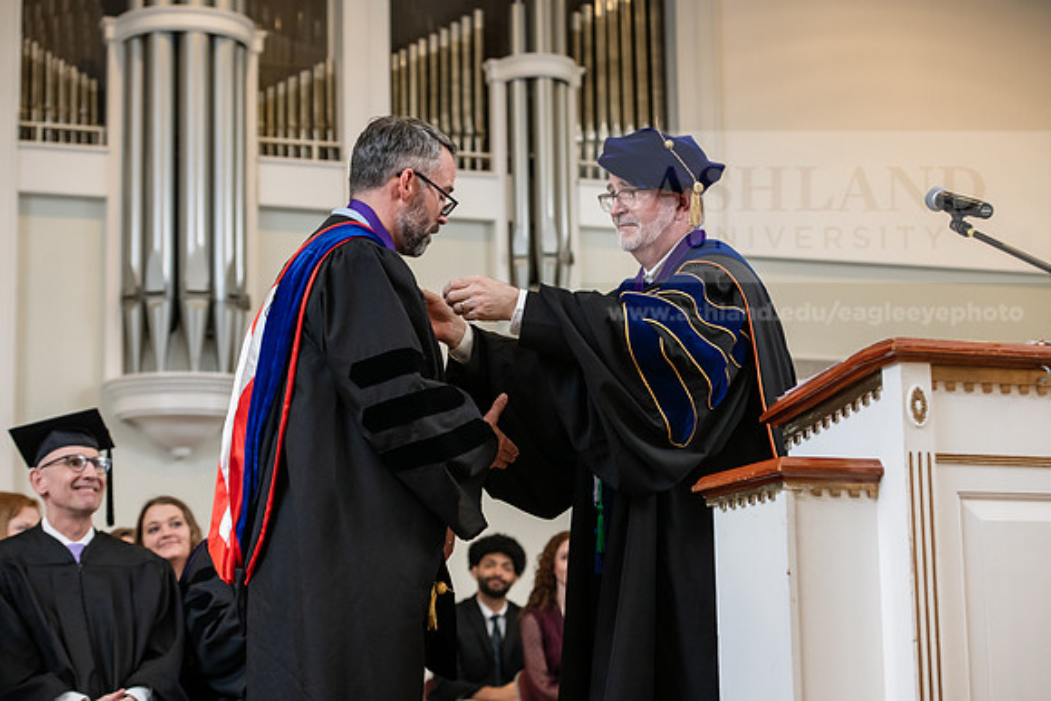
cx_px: 526
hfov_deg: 25.4
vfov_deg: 17.1
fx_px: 2336
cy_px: 350
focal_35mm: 80
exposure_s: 1/200
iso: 1600
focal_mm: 80
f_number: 4.5
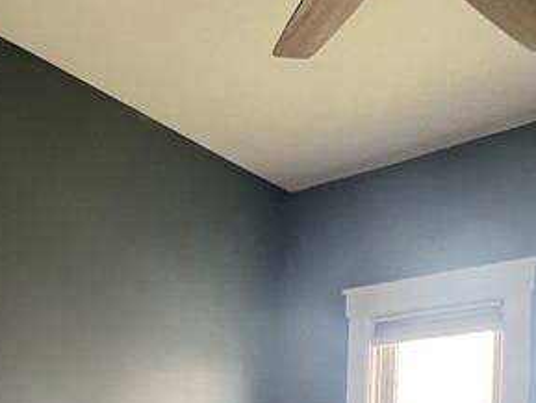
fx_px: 713
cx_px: 269
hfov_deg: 41.2
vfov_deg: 27.6
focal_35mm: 46
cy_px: 488
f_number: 1.8
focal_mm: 1.57
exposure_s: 1/99
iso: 160
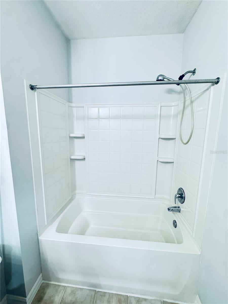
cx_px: 114
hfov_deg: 85.7
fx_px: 123
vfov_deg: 102.1
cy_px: 152
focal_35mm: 14
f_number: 2.2
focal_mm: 2.22
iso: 320
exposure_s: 1/60
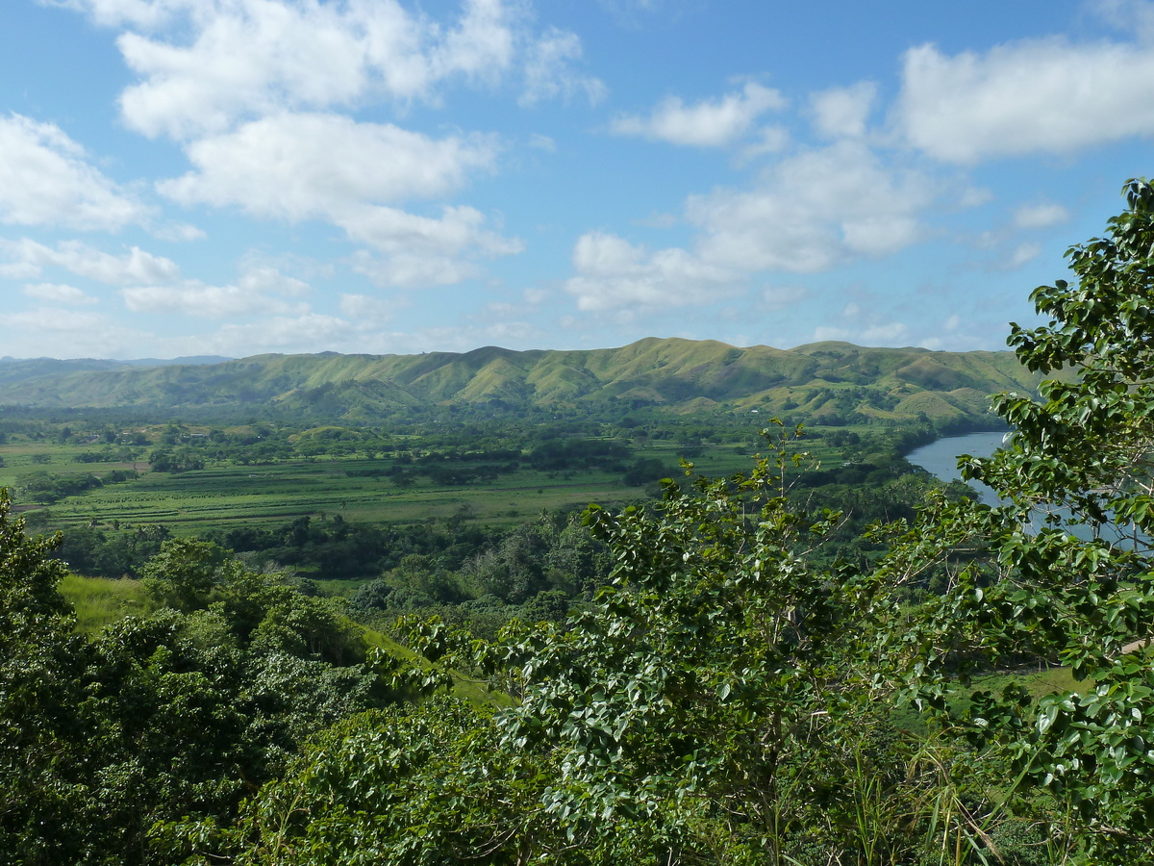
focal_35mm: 40
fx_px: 1333
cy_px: 433
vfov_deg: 36.0
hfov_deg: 46.8
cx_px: 577
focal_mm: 6.5
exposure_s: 1/500
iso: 125
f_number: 5
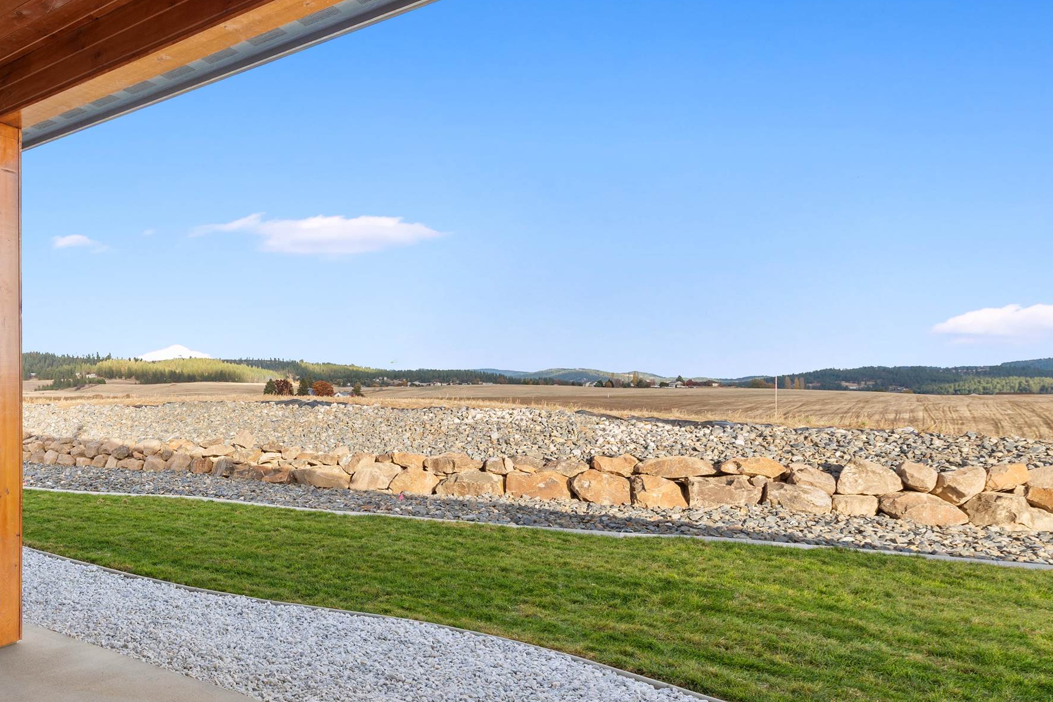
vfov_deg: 49.4
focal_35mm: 26
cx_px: 204
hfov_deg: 63.2
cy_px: 401
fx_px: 760
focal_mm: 15
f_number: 8
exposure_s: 1/8
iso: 100
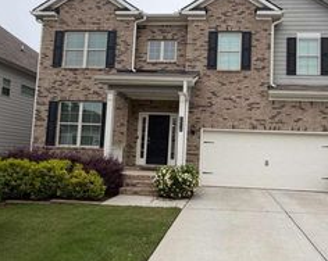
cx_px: 208
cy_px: 135
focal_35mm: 29
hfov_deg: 59.6
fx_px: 281
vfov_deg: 49.9
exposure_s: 1/502
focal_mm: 2.22
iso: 64
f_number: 2.2
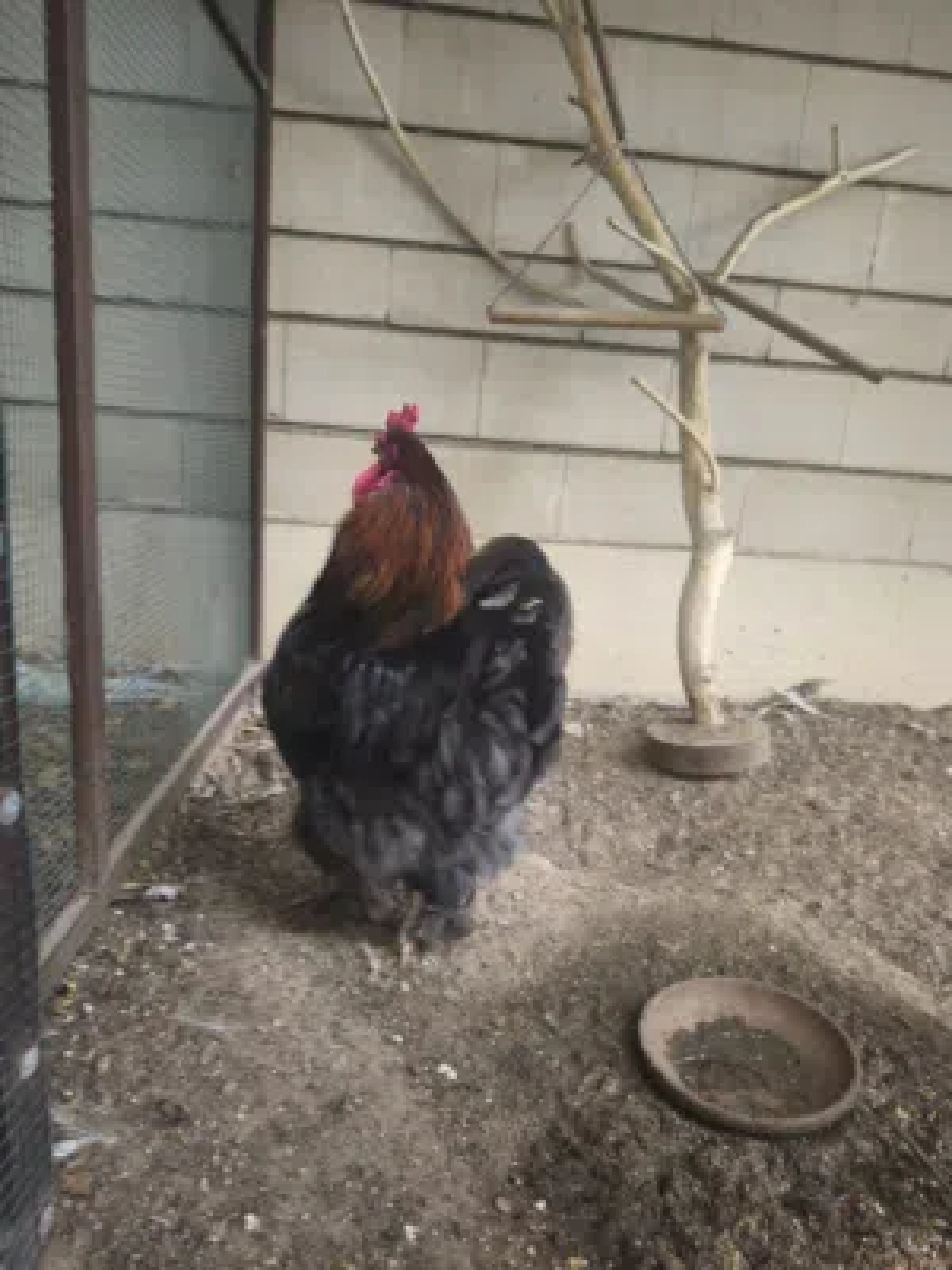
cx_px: 476
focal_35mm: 23
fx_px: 843
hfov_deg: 58.9
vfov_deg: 73.9
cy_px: 635
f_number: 1.65
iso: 400
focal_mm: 6.18
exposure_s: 1/50
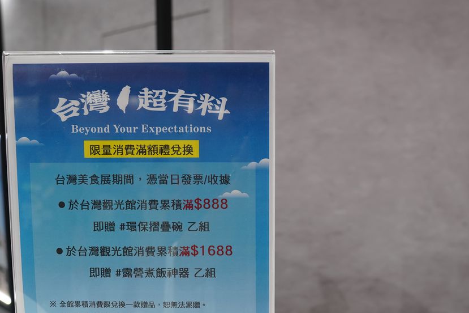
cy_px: 208
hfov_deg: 46.2
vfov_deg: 31.6
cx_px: 276
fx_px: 547
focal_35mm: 42
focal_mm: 29
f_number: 4
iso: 1000
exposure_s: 1/160
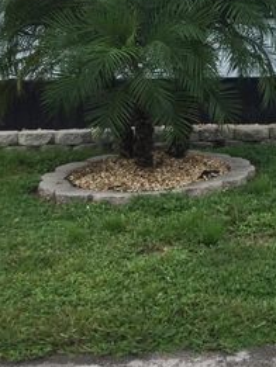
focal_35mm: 76
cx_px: 377
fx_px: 807
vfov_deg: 25.2
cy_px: 69
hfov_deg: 17.9
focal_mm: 3.3
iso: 25
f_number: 2.4
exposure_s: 1/840
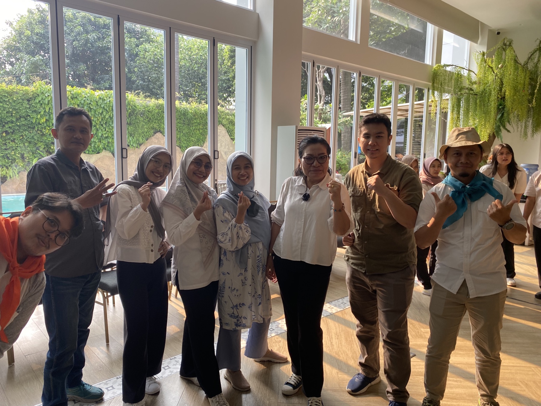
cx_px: 270
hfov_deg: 67.3
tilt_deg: -7.6
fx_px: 406
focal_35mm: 26
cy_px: 203
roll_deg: +0.8
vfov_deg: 53.1
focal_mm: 4.25
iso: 50
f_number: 1.8
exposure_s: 1/121
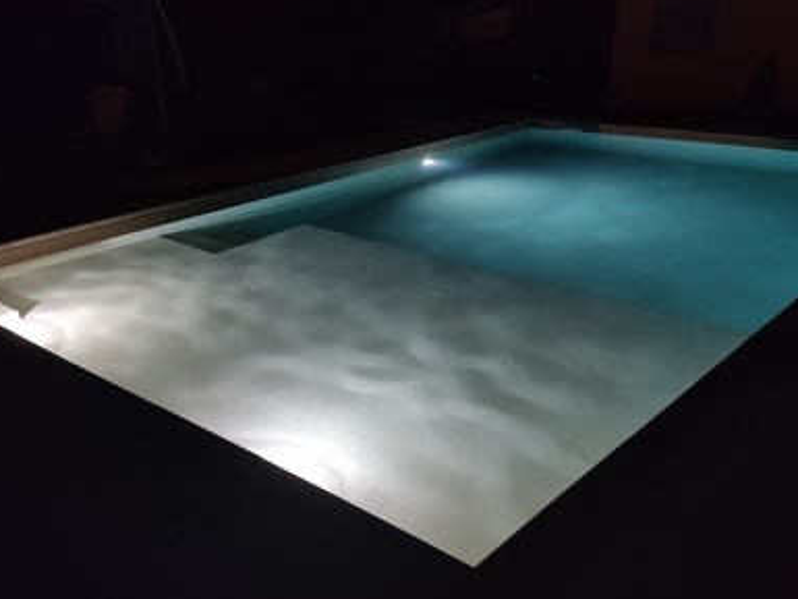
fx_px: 623
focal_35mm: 27
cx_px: 400
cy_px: 294
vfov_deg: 51.4
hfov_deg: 65.3
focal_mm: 4.77
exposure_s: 1/33
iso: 703
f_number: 1.75
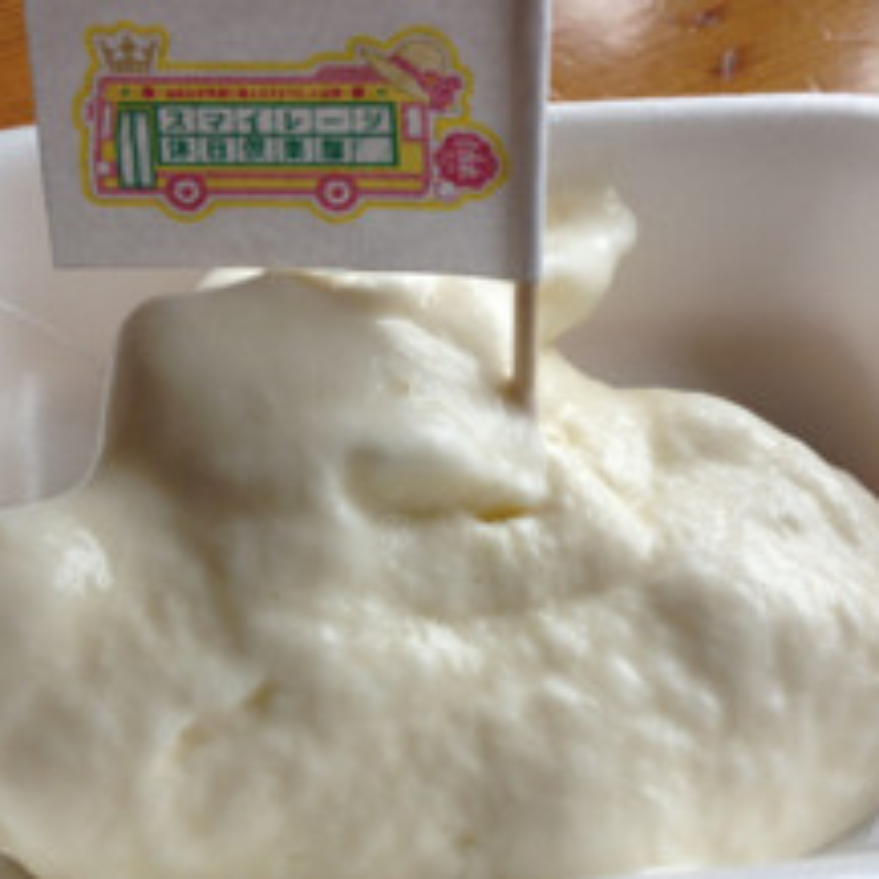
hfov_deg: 30.0
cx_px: 377
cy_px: 413
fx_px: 1638
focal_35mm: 57
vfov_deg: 30.0
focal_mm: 4.28
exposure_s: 1/282
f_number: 2.4
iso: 64
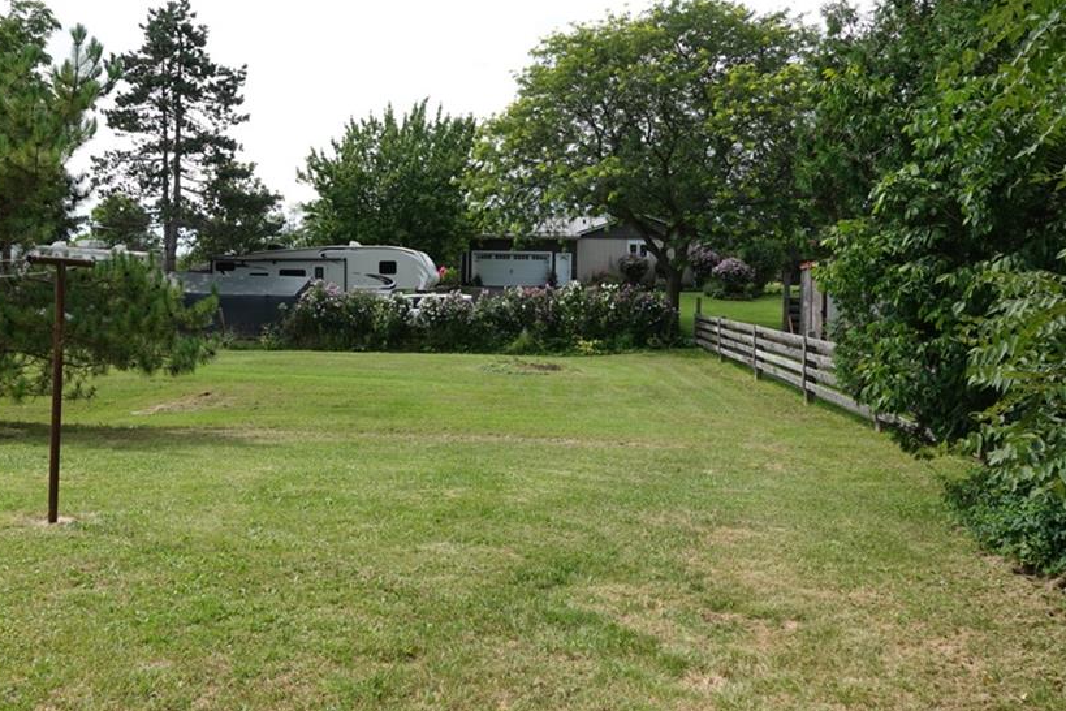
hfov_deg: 61.7
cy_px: 309
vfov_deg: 43.5
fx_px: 888
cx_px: 462
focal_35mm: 30
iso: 100
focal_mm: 8.84
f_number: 4
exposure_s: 1/500
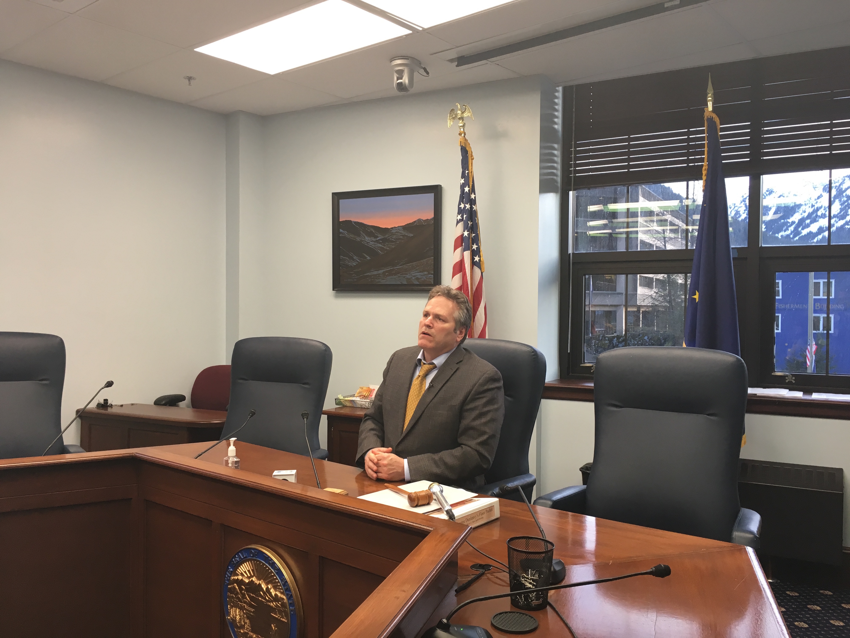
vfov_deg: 48.2
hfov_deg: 61.7
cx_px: 425
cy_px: 319
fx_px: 712
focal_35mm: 29
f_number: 2.2
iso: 50
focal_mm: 4.15
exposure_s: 1/30
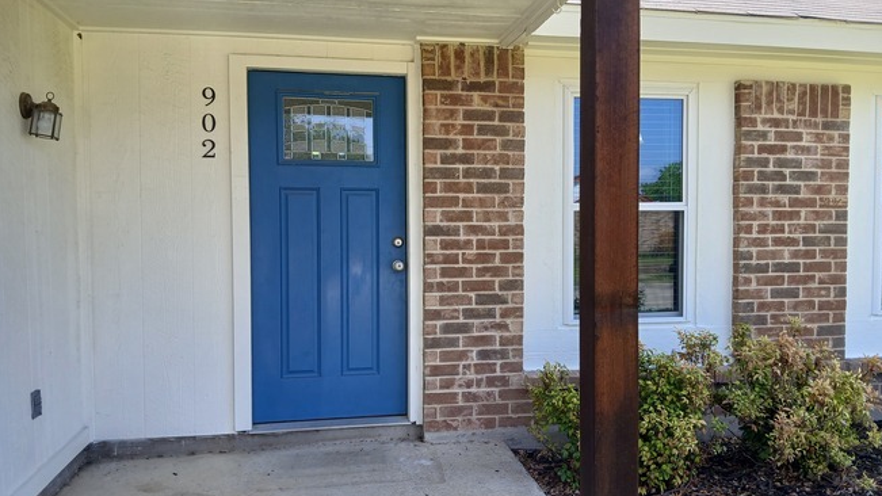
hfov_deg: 66.1
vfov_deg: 40.2
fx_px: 678
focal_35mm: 29
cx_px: 450
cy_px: 260
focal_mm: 3.98
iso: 20
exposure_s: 1/160
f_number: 1.8
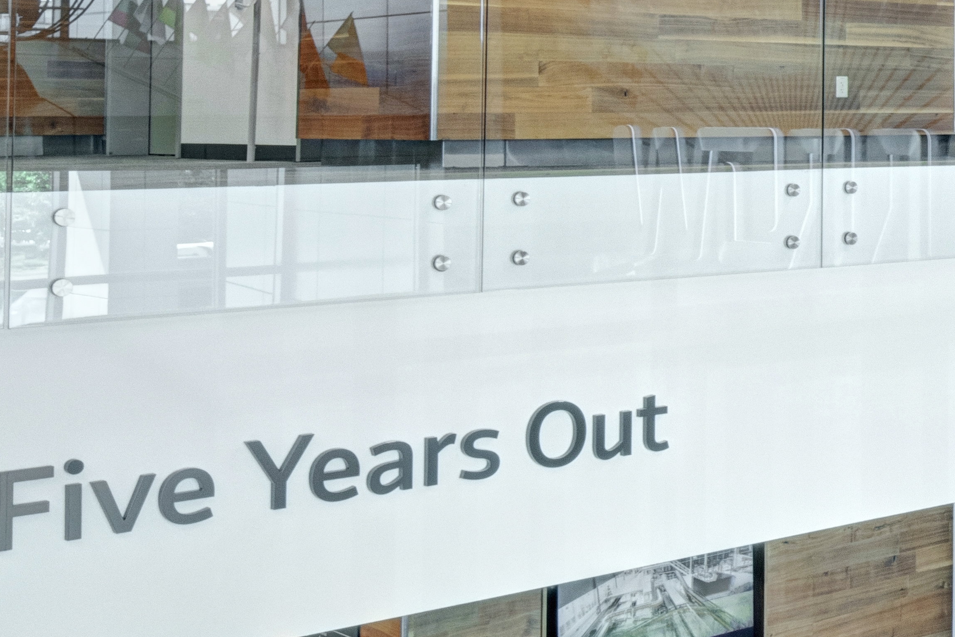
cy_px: 433
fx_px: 1804
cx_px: 1352
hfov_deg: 24.4
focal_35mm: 68
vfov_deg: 19.9
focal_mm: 19
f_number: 22
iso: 640
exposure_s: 1/1.25
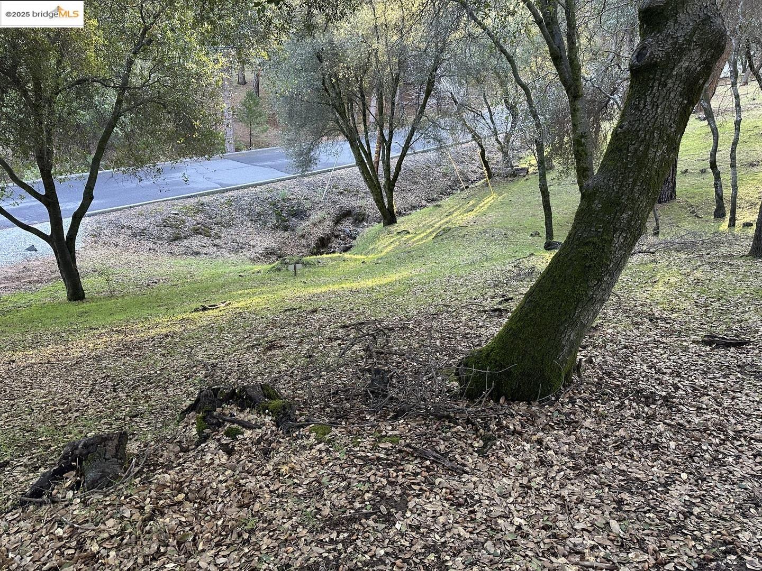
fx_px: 528
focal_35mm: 24
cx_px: 381
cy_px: 286
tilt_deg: -22.2
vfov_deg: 56.8
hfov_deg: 71.6
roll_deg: -4.5
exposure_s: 1/79
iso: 250
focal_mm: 6.86
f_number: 1.78
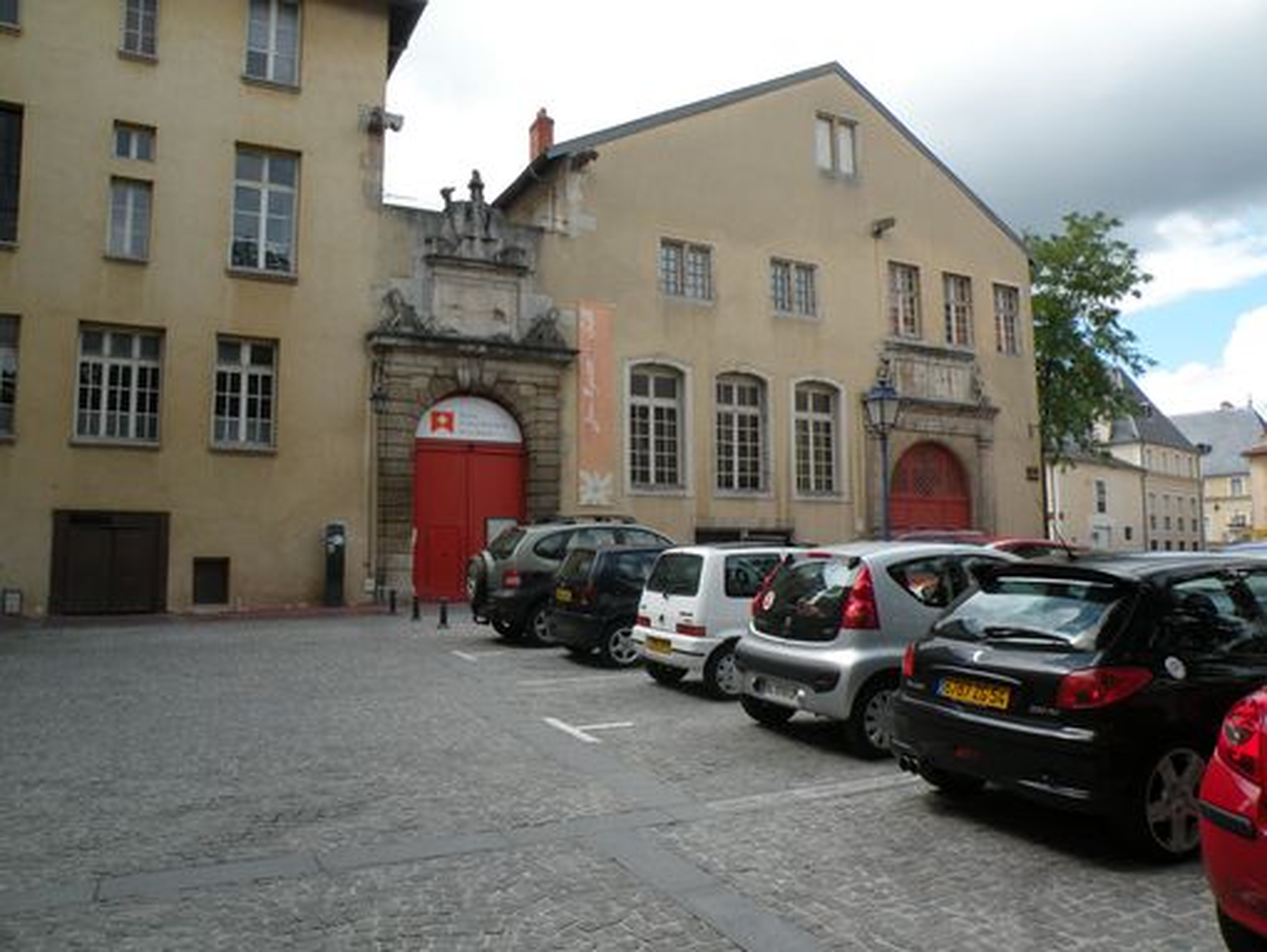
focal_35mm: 27
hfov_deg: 65.3
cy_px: 476
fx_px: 989
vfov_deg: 51.4
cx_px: 634
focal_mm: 4.7
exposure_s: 1/196
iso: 64
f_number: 5.6
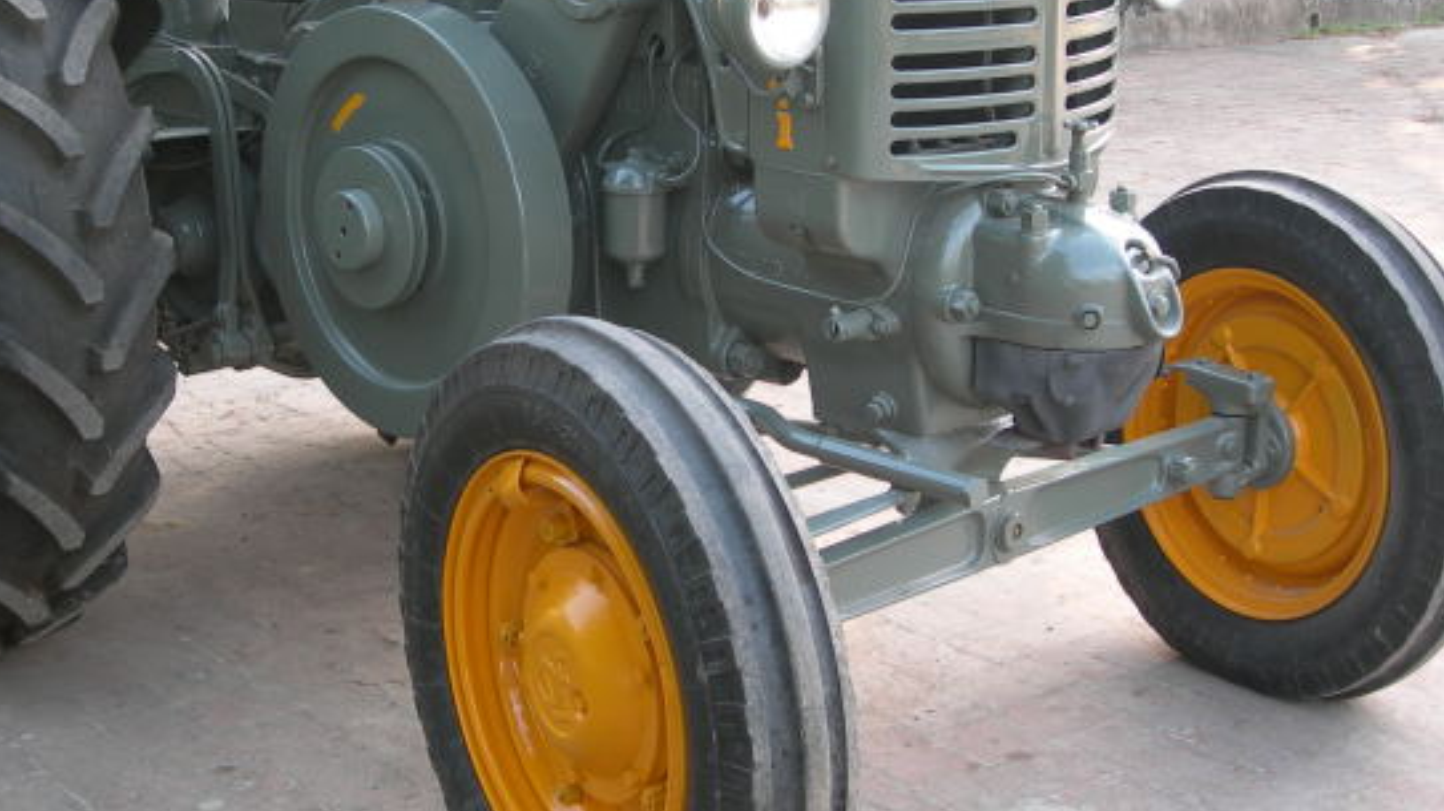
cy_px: 247
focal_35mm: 61
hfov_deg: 34.2
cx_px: 553
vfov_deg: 19.6
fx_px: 2335
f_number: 2.8
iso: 50
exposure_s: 1/72.7
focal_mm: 7.8
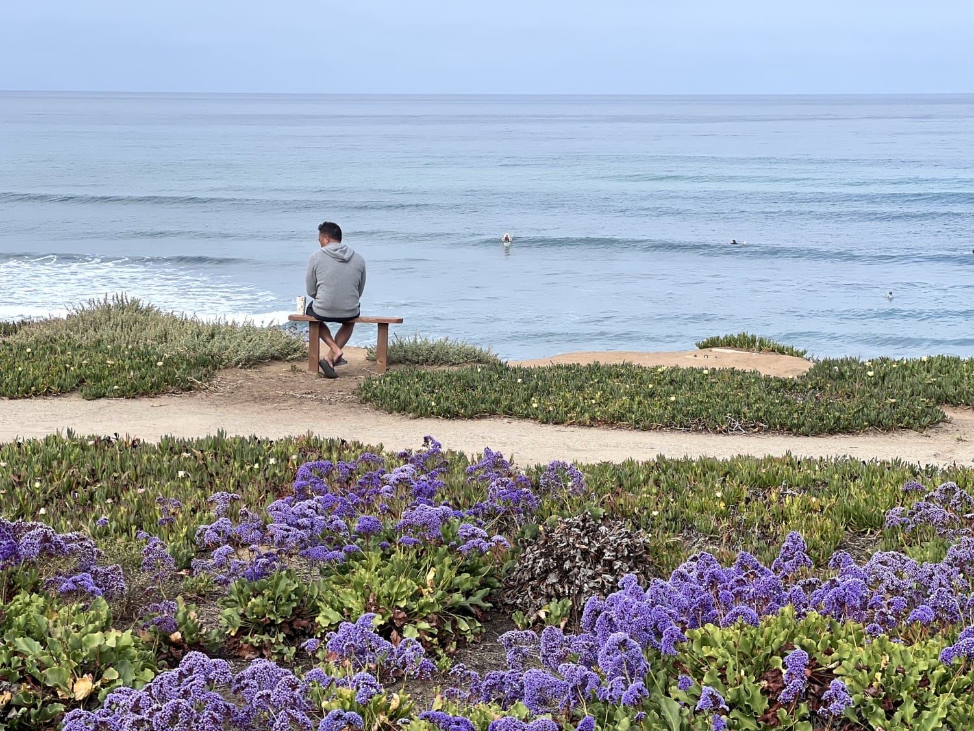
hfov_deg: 25.3
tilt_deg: -6.4
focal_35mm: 77
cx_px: 487
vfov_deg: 19.1
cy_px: 366
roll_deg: +0.7
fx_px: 2167
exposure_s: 1/619
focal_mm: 9
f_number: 2.8
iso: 32
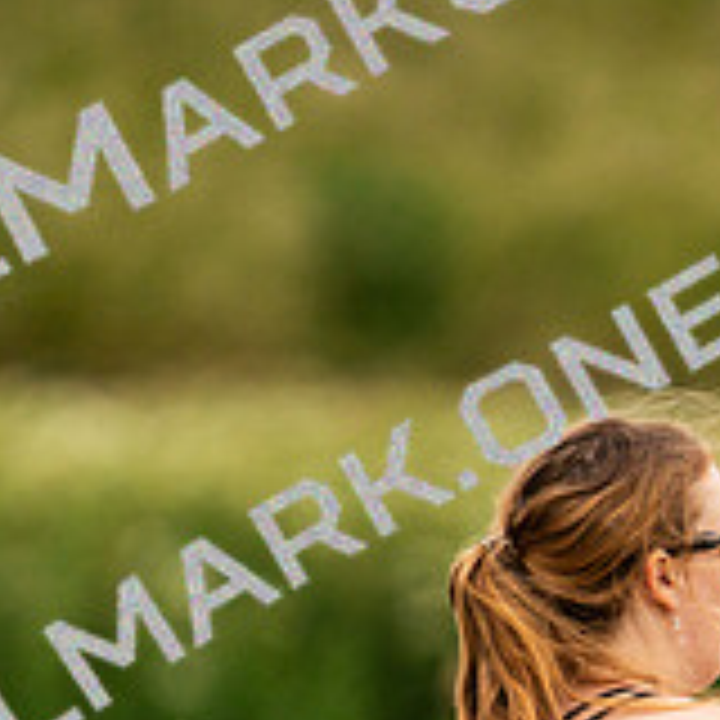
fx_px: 43605
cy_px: 857
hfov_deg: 0.9
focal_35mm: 1853
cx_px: 1228
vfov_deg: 0.9
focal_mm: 600
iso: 500
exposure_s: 1/2000
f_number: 6.3
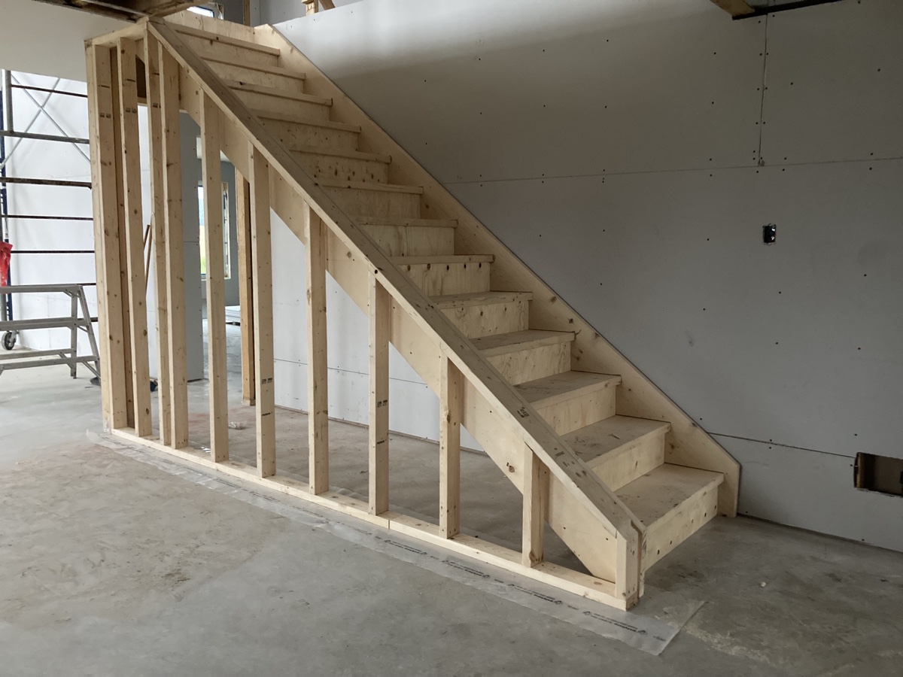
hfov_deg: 63.4
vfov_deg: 49.7
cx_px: 452
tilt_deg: -6.0
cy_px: 338
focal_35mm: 28
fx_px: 730
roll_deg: -1.1
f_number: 1.8
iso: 500
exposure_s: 1/30
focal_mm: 3.99
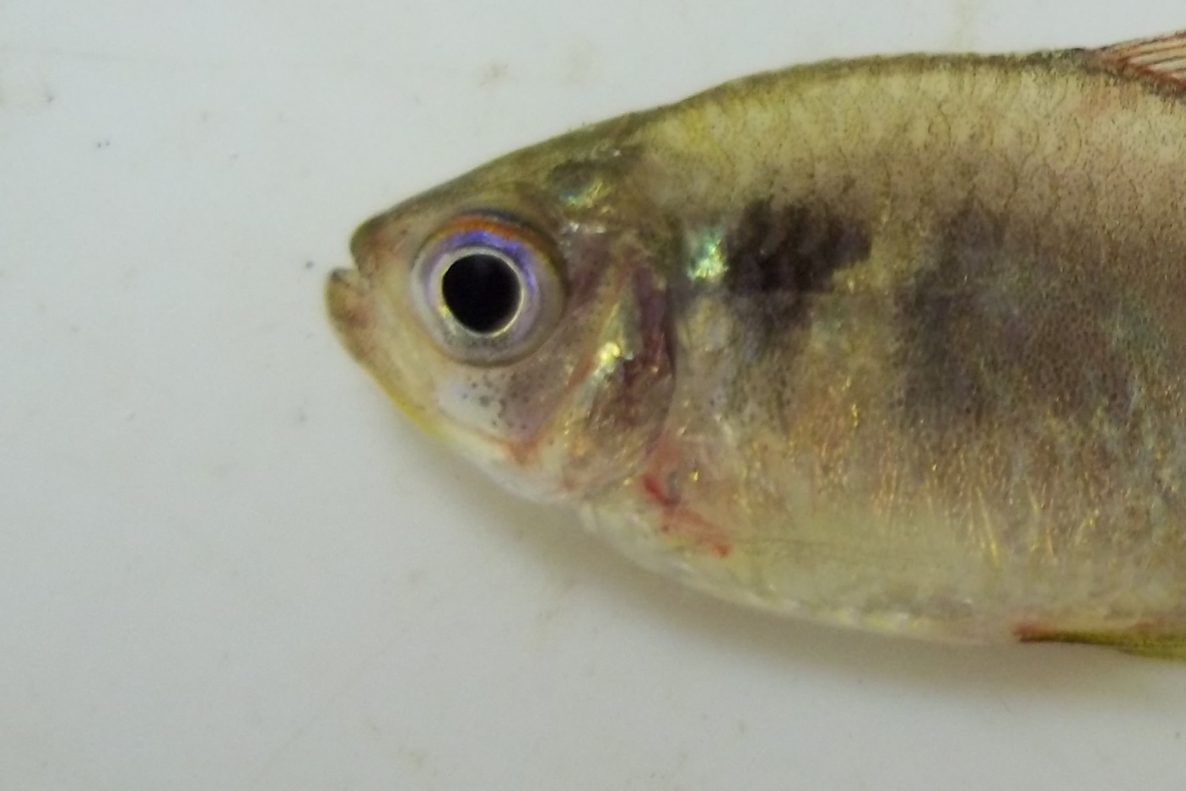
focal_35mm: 85
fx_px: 2800
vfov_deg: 16.1
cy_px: 351
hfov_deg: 23.0
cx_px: 1183
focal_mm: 6.5
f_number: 3.1
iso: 160
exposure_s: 1/25
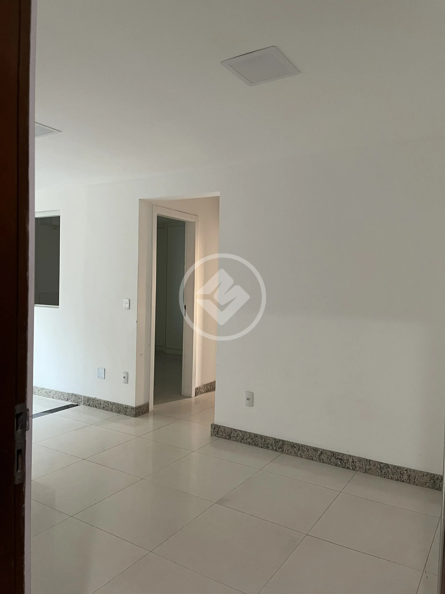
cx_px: 222
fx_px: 429
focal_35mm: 25
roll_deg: -1.7
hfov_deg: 54.9
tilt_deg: -0.7
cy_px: 297
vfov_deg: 69.4
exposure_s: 1/60
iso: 250
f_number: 1.6
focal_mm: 5.1
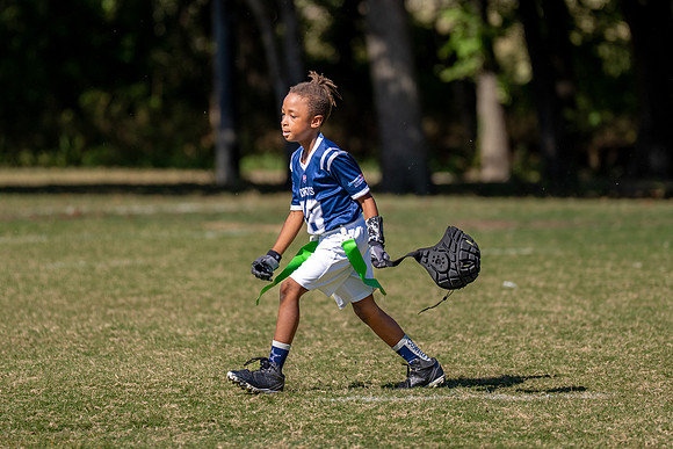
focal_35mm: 323
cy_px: 172
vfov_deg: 4.3
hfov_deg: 6.4
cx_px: 361
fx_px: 6031
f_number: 2.8
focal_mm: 200
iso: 160
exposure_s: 1/3200
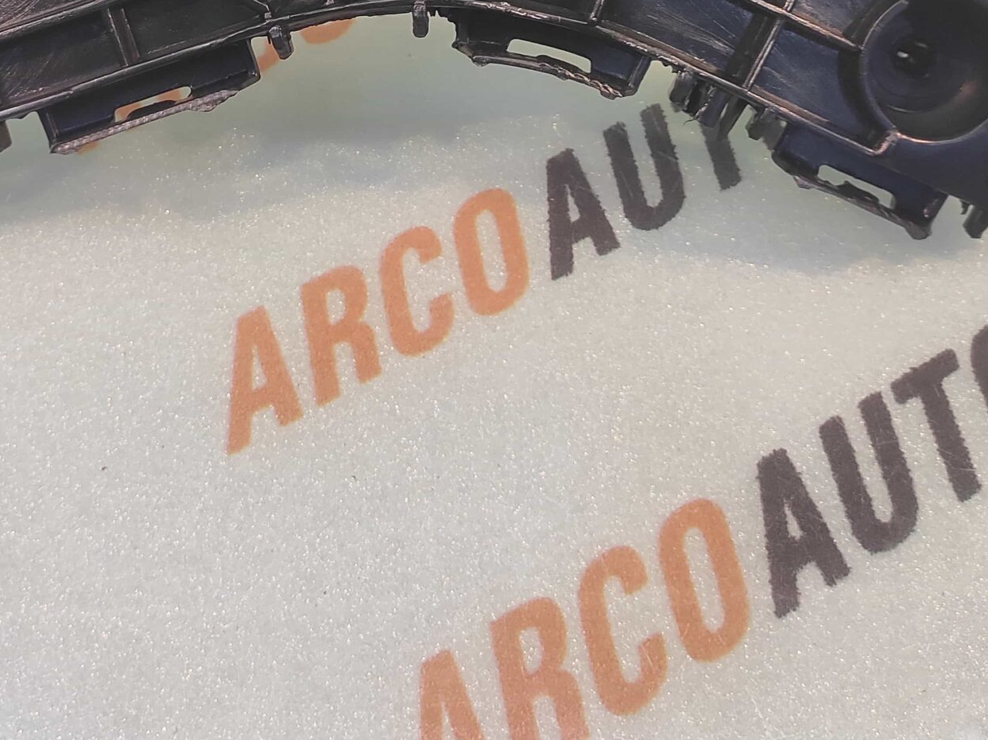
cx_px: 304
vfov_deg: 36.6
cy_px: 5
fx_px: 998
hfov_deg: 51.3
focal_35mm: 35
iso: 165
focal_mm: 4.74
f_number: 1.79
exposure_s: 1/33
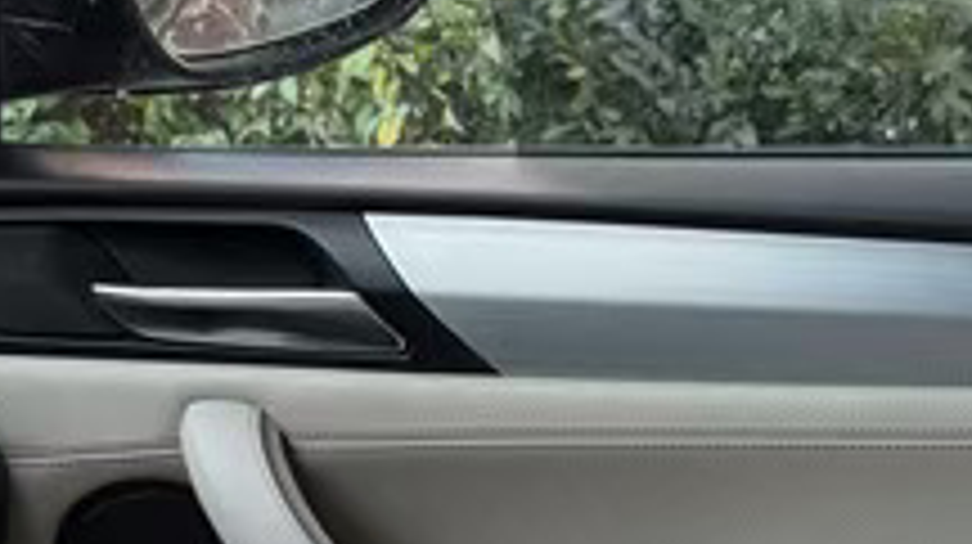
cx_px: 1053
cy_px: 899
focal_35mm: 93
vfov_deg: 12.2
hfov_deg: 21.8
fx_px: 2395
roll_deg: -0.4
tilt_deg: -27.9
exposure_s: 1/106
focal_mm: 6.76
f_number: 1.78
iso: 200
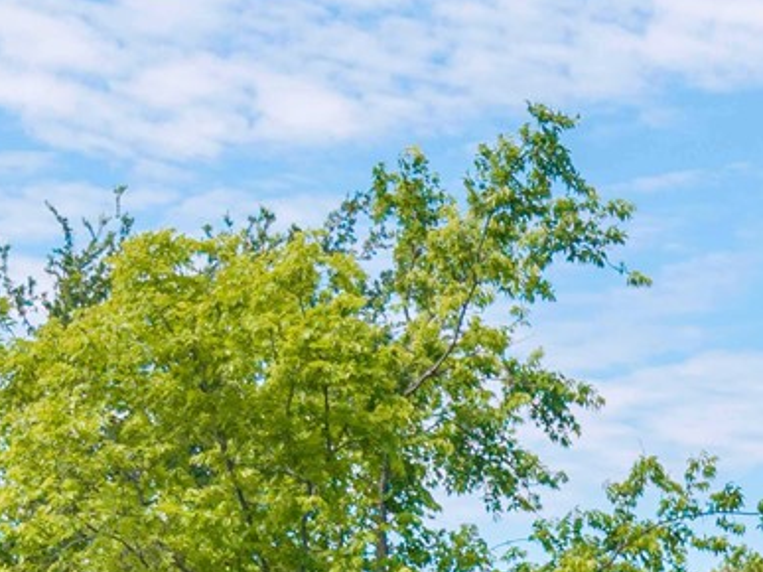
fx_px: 2798
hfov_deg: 15.2
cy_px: 988
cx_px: 779
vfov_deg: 11.0
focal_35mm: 127
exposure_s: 1/3000
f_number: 1.8
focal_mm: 8.67
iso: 190
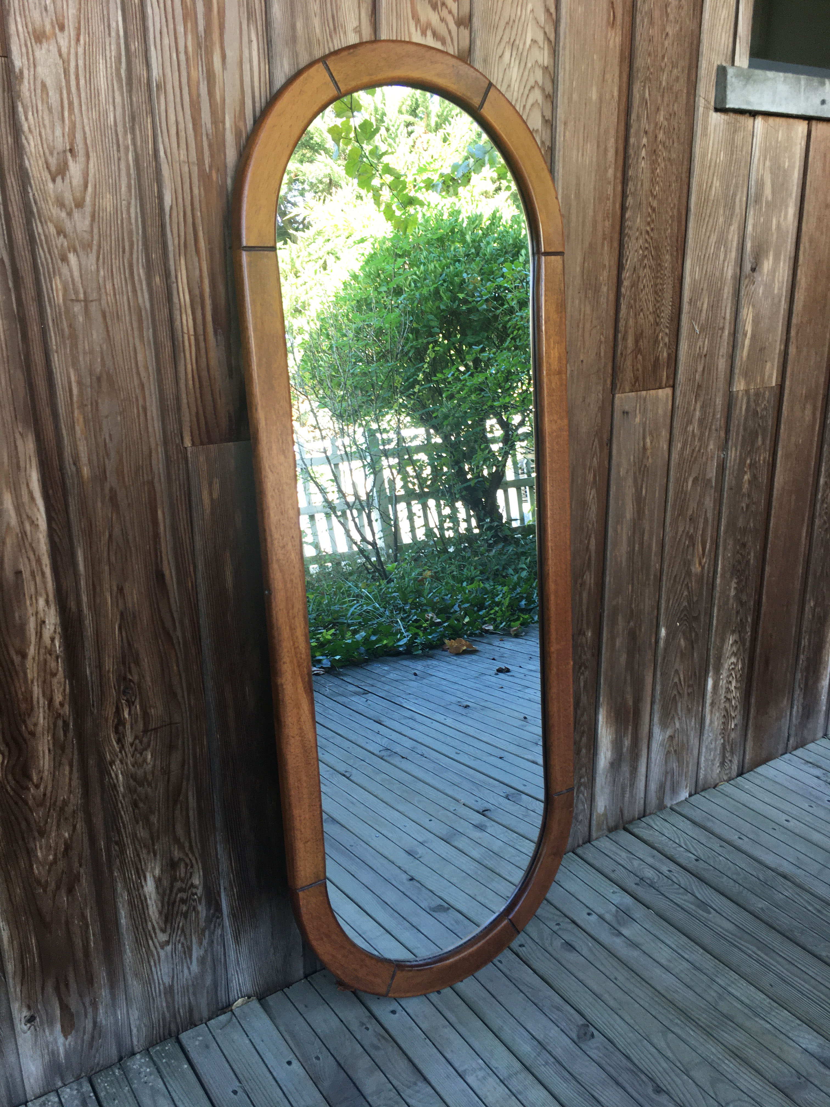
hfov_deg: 48.2
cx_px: 415
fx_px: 927
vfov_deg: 61.7
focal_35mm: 29
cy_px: 554
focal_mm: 4.15
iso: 32
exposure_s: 1/50
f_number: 2.2
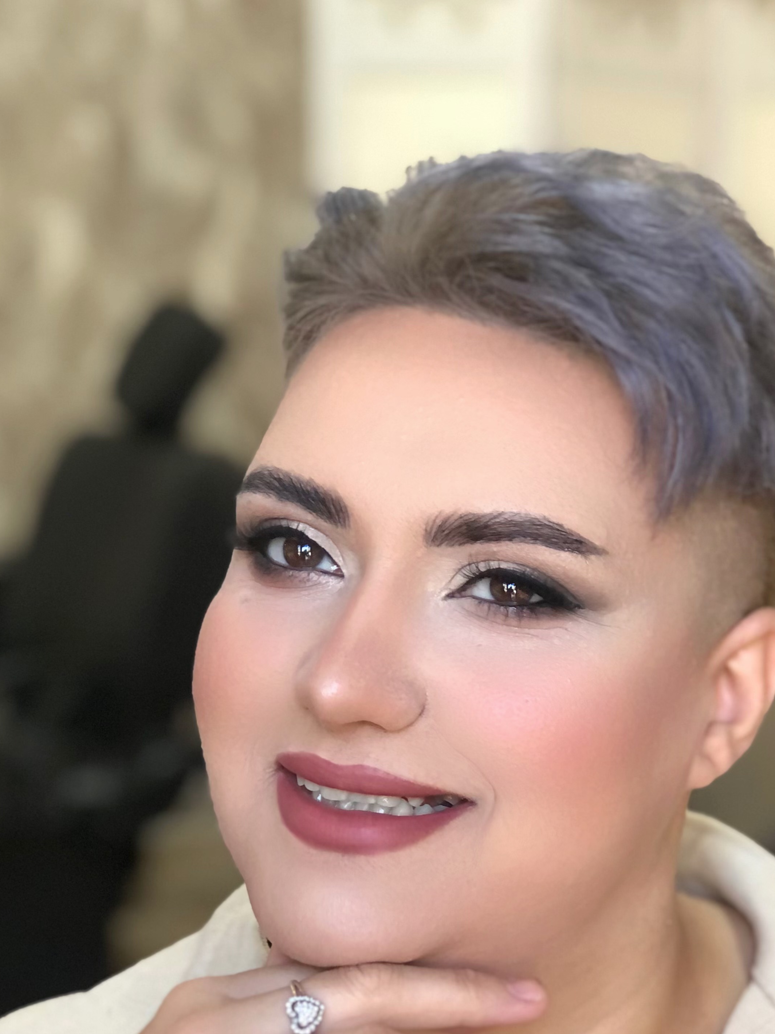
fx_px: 2418
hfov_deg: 18.2
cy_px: 687
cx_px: 520
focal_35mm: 81
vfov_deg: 24.0
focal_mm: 6.6
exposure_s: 1/33
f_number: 2.8
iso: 80
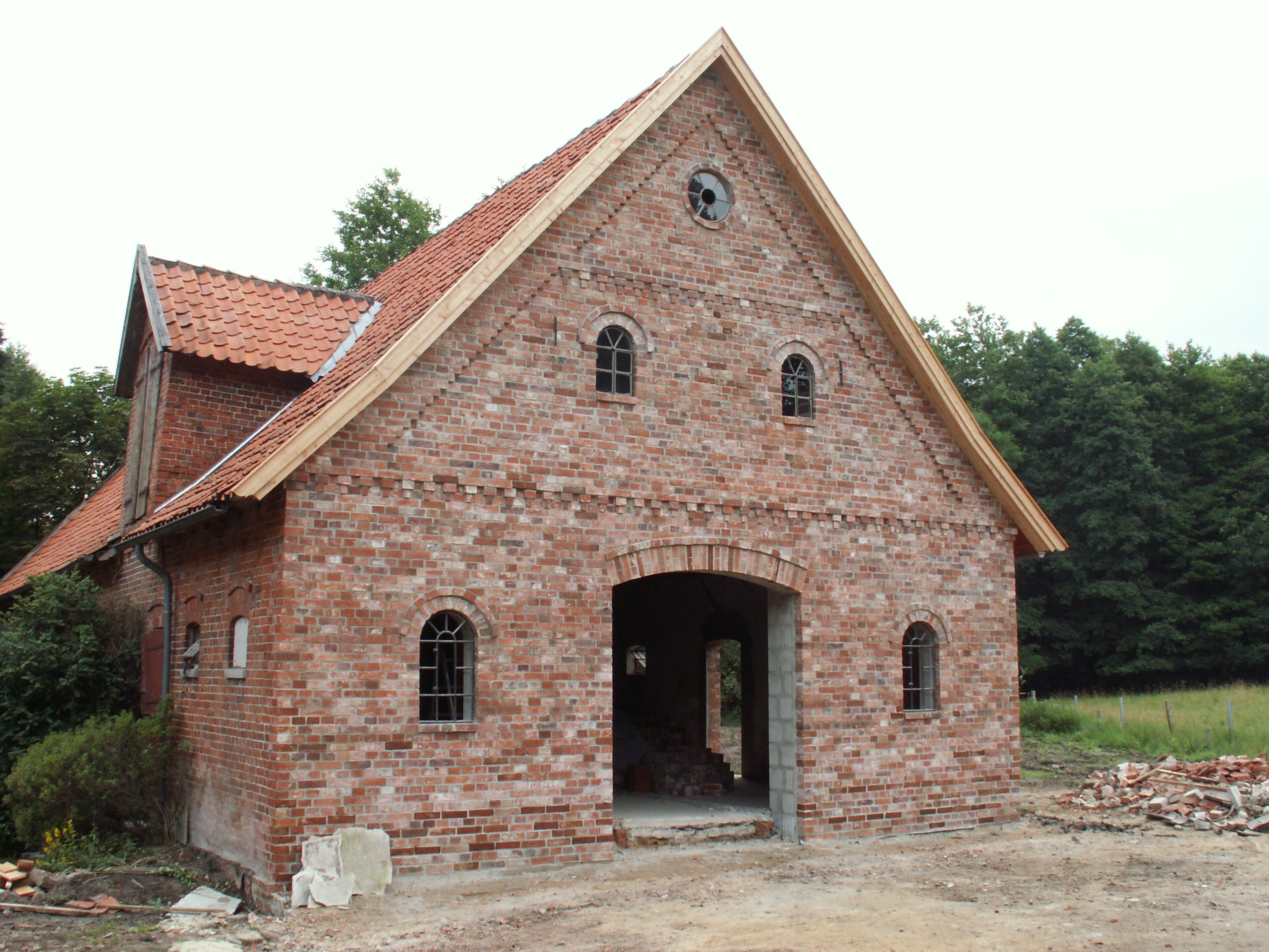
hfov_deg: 52.6
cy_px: 476
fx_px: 1283
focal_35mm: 35
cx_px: 634
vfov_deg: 40.7
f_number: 7.1
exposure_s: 1/25
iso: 50
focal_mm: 5.86
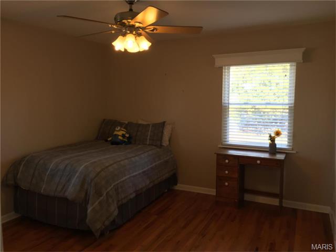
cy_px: 126
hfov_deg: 61.7
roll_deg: -0.7
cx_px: 168
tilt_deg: -4.6
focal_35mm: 29
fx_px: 281
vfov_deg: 48.2
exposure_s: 1/30
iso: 40
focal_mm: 4.15
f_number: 2.2
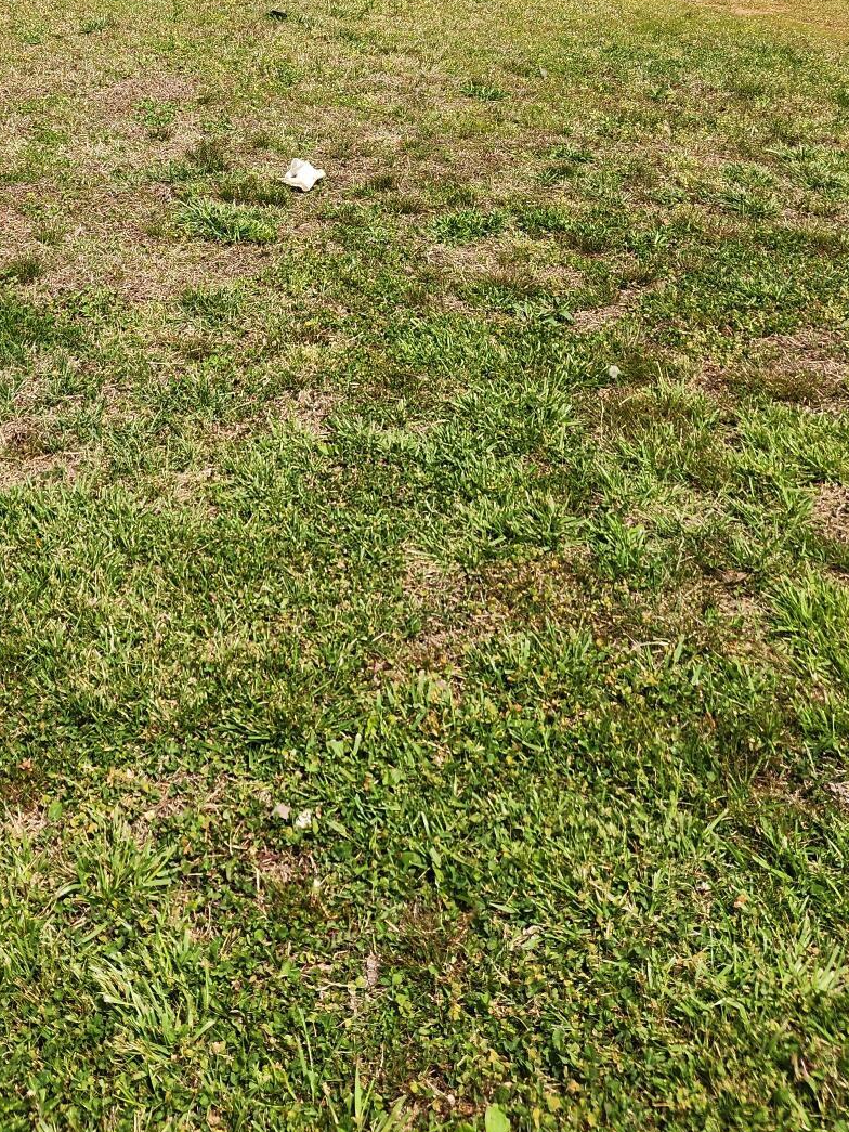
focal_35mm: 44
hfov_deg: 32.8
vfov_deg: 39.6
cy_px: 96
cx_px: 354
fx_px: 1439
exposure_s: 1/832
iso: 12
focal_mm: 6.4
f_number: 1.8
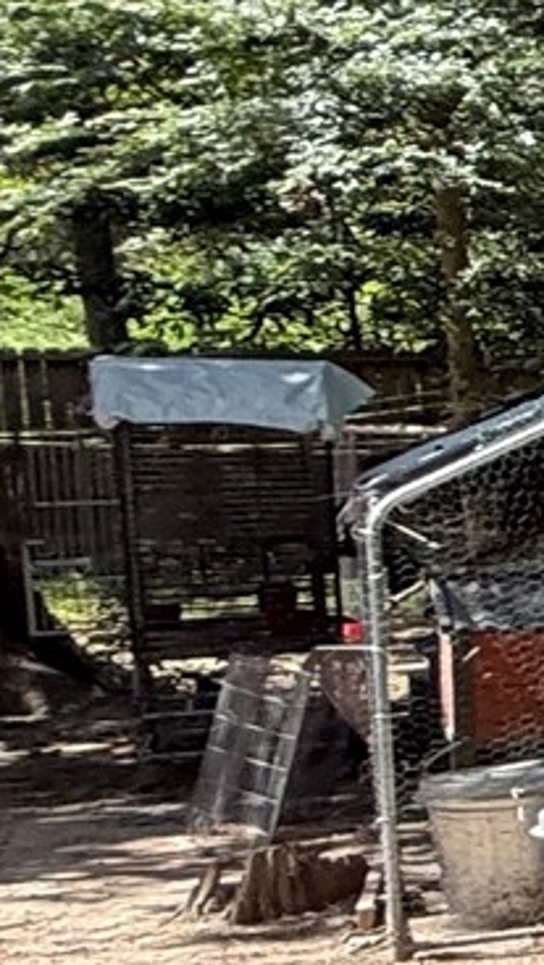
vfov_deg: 24.9
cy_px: 607
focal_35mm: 85
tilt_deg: -10.2
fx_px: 2175
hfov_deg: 7.8
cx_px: 2255
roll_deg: +1.4
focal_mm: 2.22
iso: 64
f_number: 2.2
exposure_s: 1/306
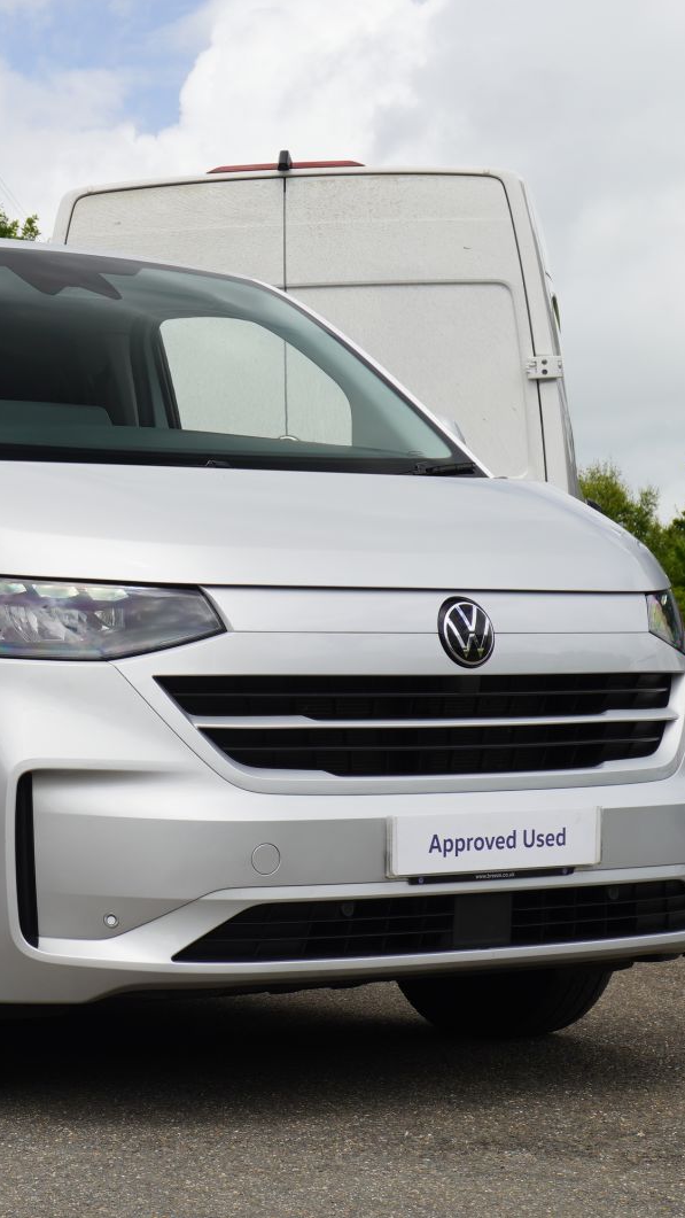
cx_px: -41
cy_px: 608
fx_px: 2905
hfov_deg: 13.2
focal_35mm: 90
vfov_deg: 23.7
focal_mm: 38
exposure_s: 1/100
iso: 100
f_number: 9
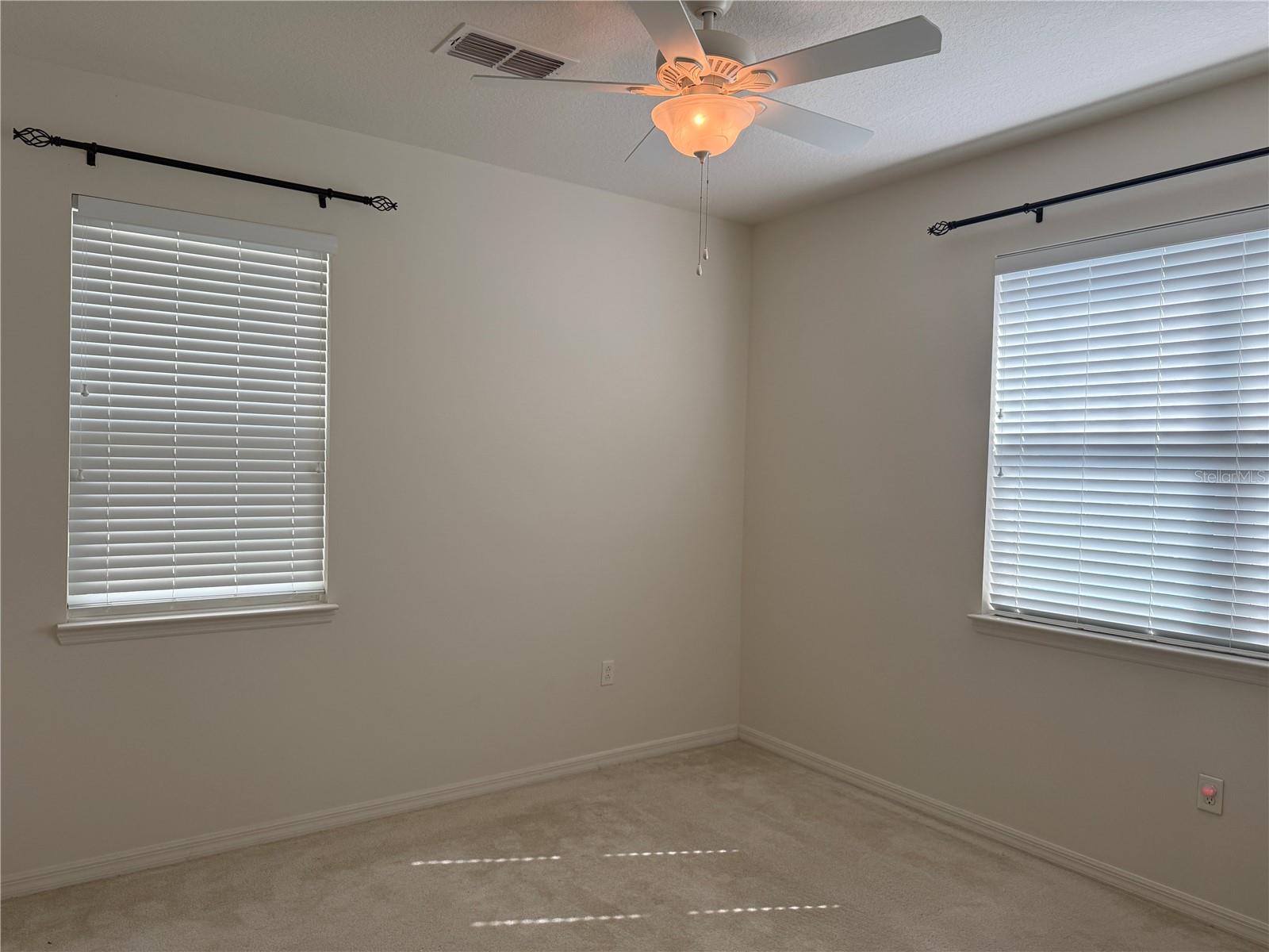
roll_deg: -0.8
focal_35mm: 24
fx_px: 880
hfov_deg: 71.6
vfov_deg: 56.8
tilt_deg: -0.2
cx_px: 634
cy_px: 476
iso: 100
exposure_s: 1/416
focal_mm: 6.76
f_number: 1.78
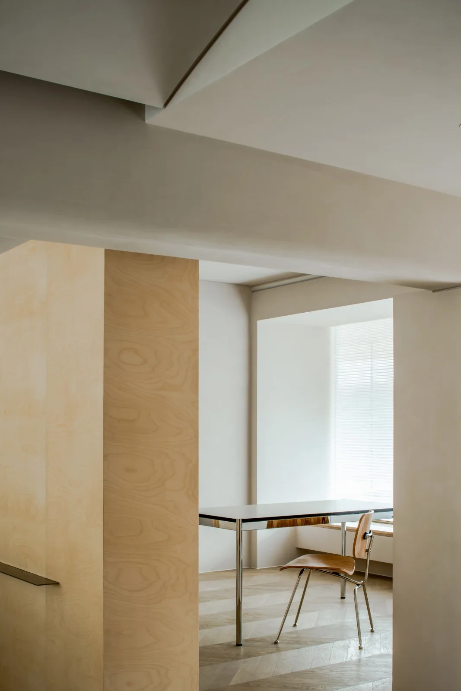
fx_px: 864
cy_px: 346
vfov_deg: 43.6
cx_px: 230
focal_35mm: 45
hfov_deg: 29.9
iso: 100
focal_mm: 45
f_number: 14
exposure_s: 1/2
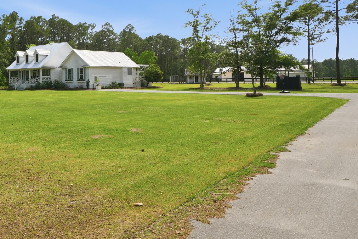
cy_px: 71
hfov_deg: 53.0
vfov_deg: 39.3
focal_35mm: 33
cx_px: 65
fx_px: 328
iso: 250
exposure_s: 1/1600
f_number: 6.3
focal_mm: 19
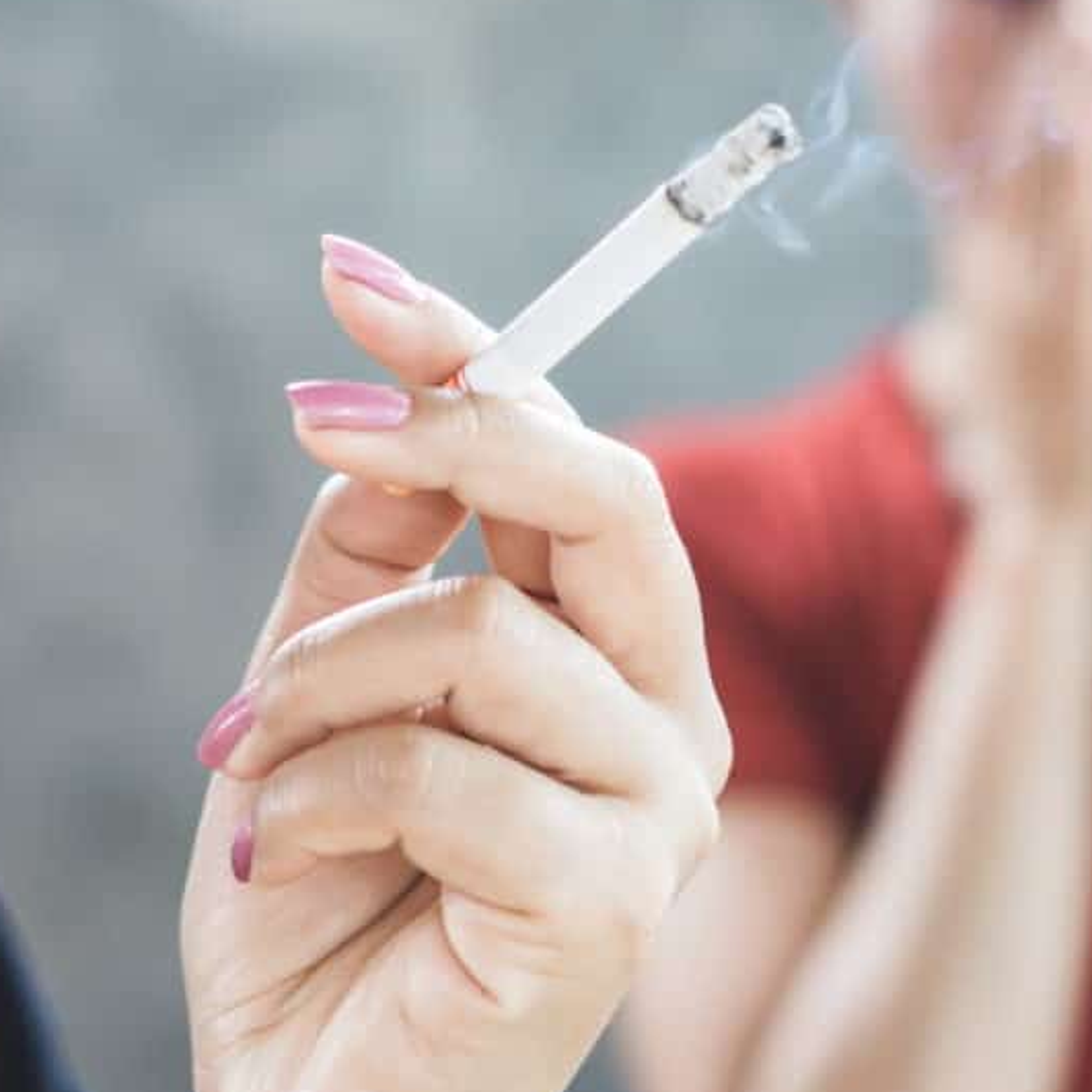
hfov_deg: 14.1
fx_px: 4390
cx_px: 893
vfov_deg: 14.2
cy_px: 443
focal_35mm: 123
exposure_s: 1/30
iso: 100
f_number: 2.8
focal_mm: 50
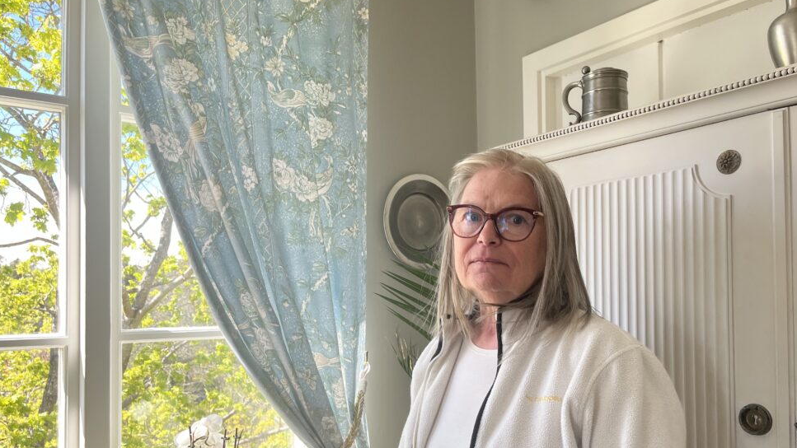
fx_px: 634
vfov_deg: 38.7
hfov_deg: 64.3
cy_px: 278
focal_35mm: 30
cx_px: 406
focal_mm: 5.1
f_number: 1.6
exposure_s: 1/205
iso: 50
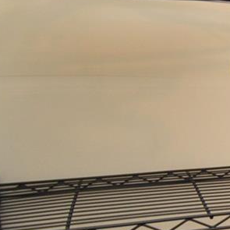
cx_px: 563
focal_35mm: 83
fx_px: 624
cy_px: 167
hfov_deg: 14.0
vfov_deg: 20.7
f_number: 4
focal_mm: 12
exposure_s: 1/60
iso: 720
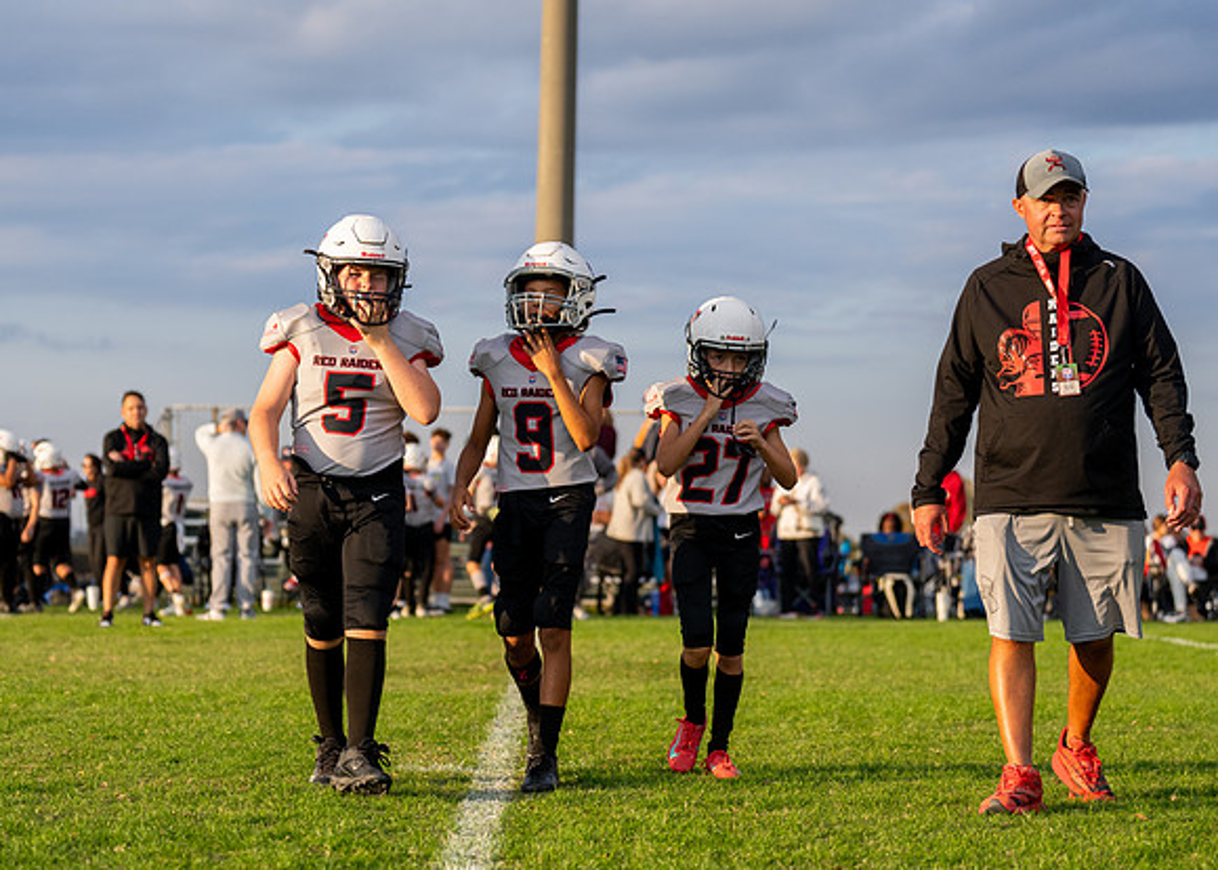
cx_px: 519
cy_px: 526
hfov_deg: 21.9
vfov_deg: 15.7
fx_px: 3141
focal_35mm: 91
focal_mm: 70
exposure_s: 1/2000
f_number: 2.8
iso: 400
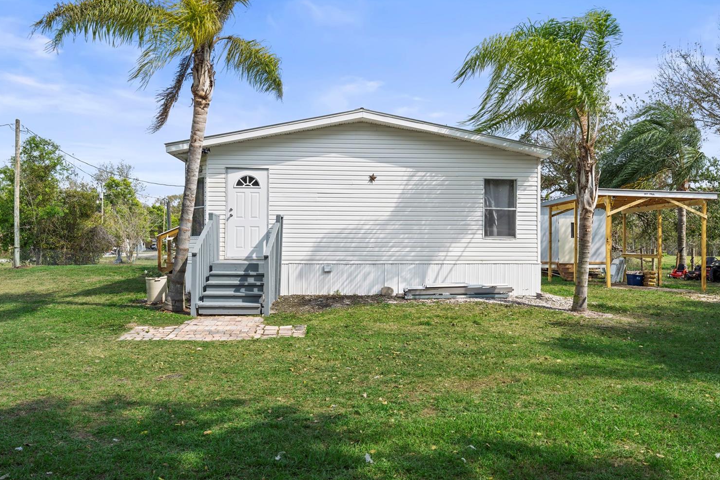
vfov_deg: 49.5
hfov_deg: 69.4
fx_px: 520
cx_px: 370
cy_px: 243
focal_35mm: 26
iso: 50
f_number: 7.1
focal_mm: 24
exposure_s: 1/30
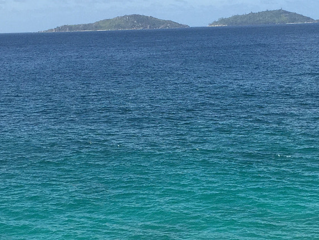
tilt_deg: -13.7
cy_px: 219
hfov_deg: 24.1
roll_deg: +1.1
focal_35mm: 81
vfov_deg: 17.9
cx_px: 200
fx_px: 747
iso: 32
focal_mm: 4.15
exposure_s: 1/1721
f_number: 2.2
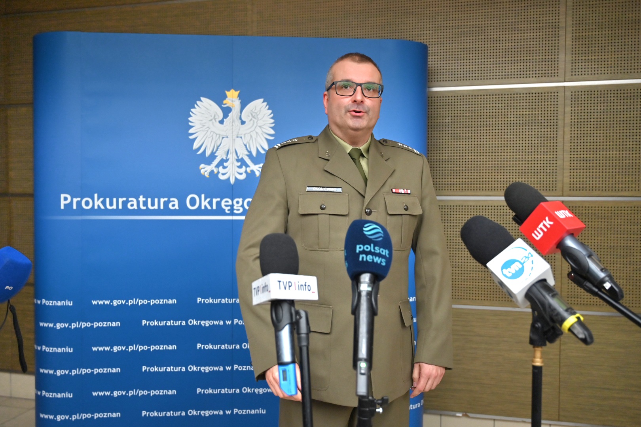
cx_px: 320
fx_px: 570
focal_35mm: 32
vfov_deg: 41.1
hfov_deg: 58.7
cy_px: 214
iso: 800
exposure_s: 1/200
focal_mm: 32
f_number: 4
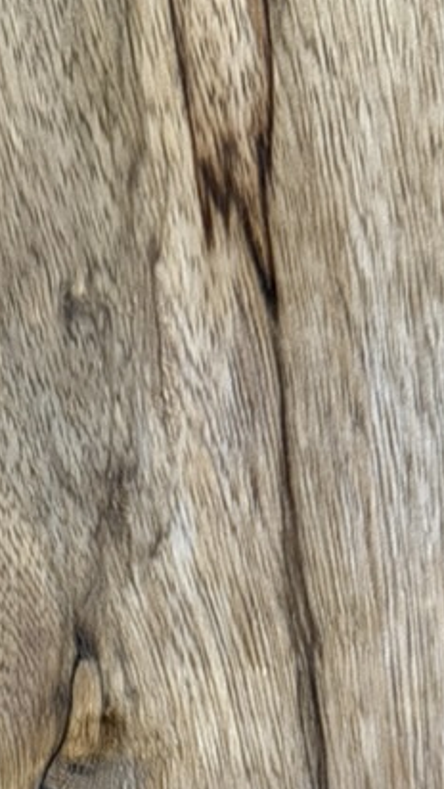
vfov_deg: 29.6
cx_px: 44
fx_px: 1359
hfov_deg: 18.3
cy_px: 839
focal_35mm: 65
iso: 800
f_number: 1.78
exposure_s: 1/40
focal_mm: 6.76
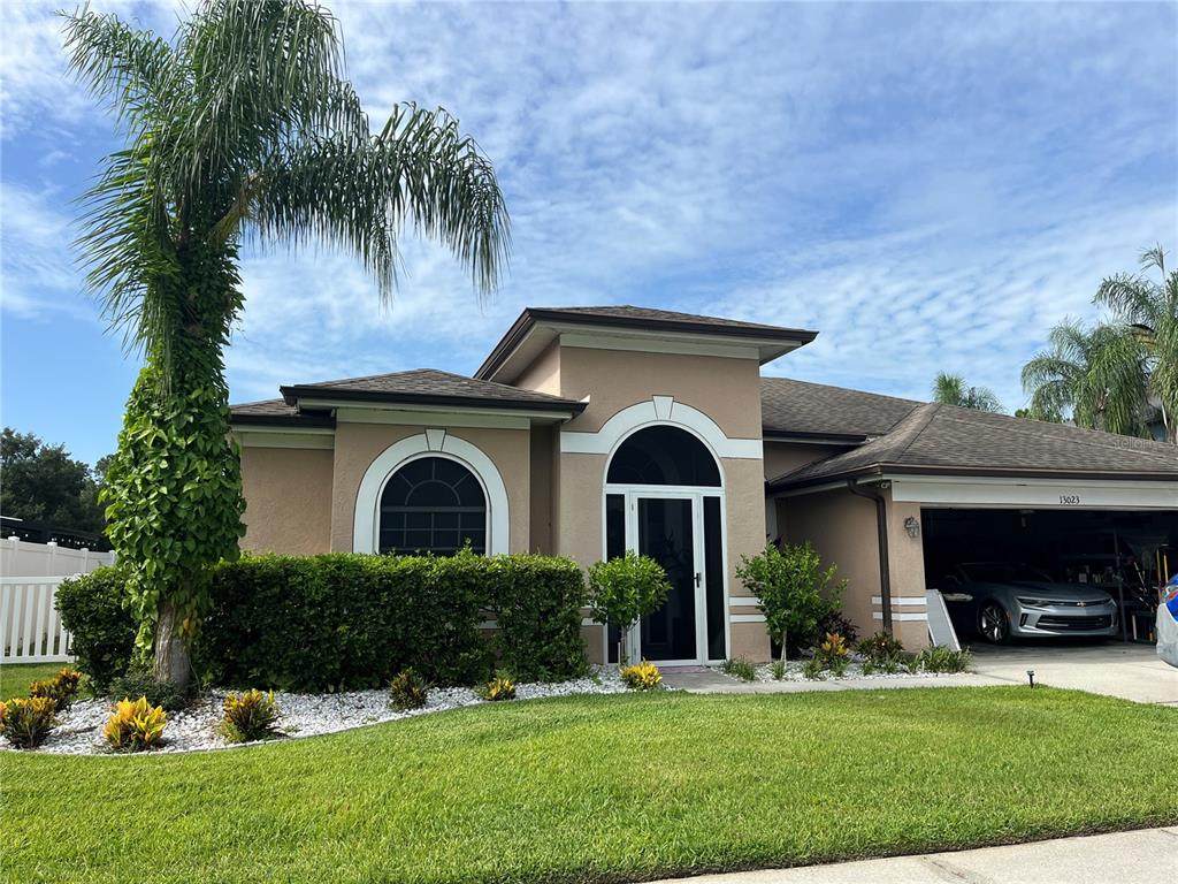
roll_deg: -0.2
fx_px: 885
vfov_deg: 53.1
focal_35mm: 26
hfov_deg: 67.3
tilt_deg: +8.8
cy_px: 442
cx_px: 589
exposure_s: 1/2755
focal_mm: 5.1
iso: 50
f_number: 1.6
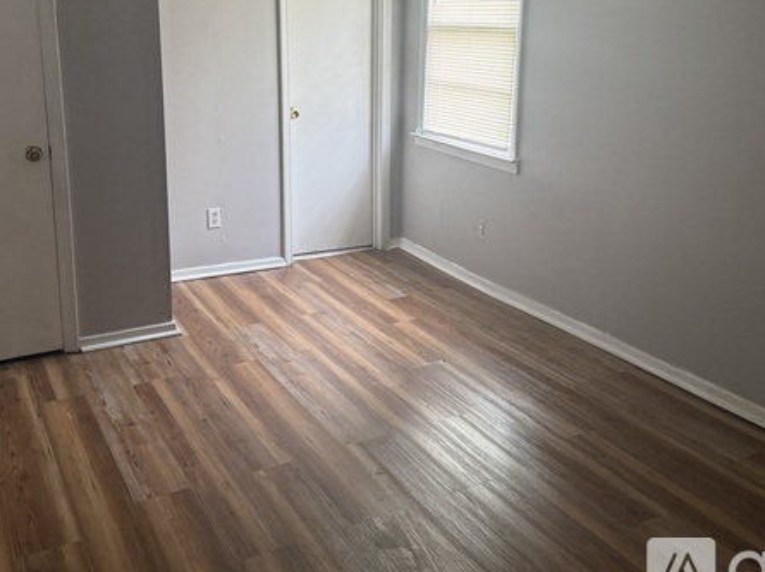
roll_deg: -0.3
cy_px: 177
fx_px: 795
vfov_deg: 39.0
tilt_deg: -11.1
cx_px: 352
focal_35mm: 36
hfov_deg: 51.3
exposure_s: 1/60
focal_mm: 6.76
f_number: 1.78
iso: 200
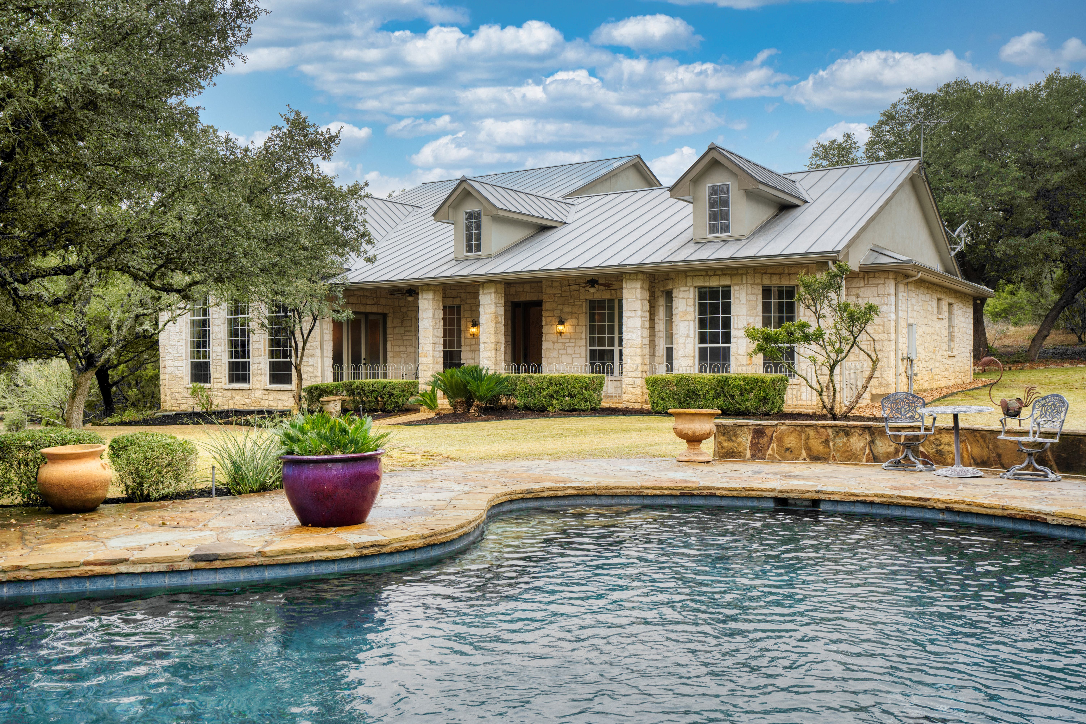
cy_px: 362
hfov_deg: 60.3
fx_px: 935
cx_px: 543
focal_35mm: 31
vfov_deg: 42.3
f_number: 7.1
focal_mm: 31
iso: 125
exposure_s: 1/250
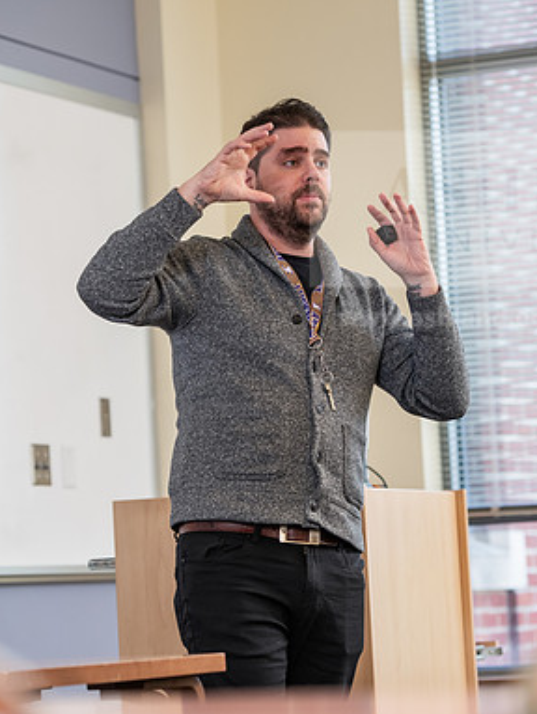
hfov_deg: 9.3
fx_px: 3304
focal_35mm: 160
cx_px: 254
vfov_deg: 12.3
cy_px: 357
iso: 640
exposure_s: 1/200
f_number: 3.5
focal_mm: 110
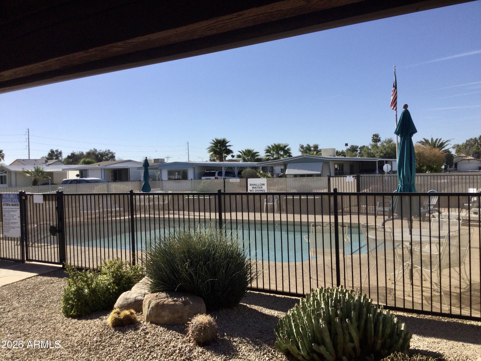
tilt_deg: -3.2
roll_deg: +1.6
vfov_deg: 45.4
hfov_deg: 58.4
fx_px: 431
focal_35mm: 31
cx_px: 240
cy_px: 180
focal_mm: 3.3
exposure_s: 1/1631
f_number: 2.4
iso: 25
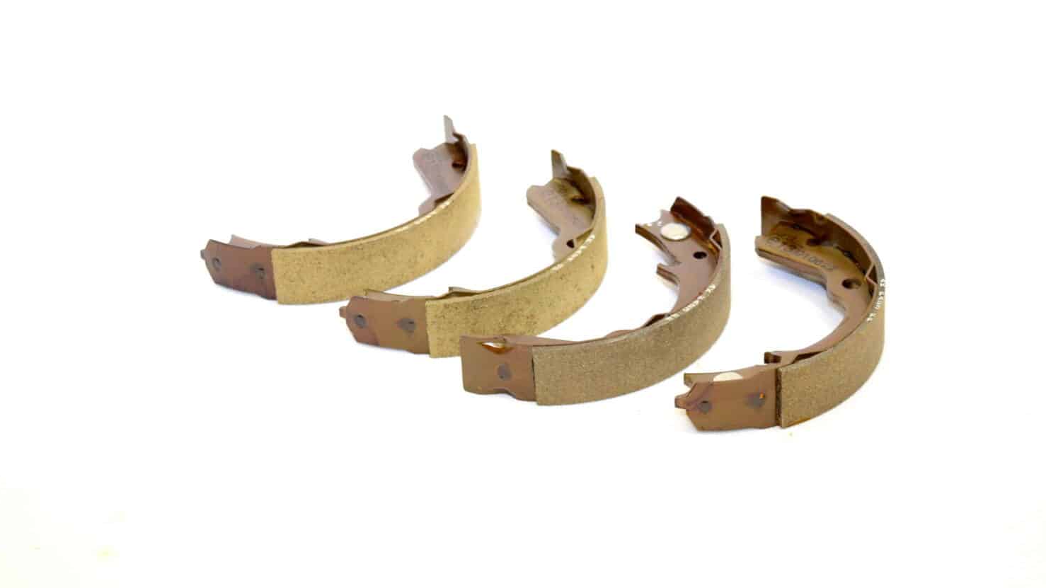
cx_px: 524
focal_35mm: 88
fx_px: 2427
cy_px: 287
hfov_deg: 24.3
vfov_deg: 13.8
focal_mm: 55
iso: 400
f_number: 5.6
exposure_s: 1/125
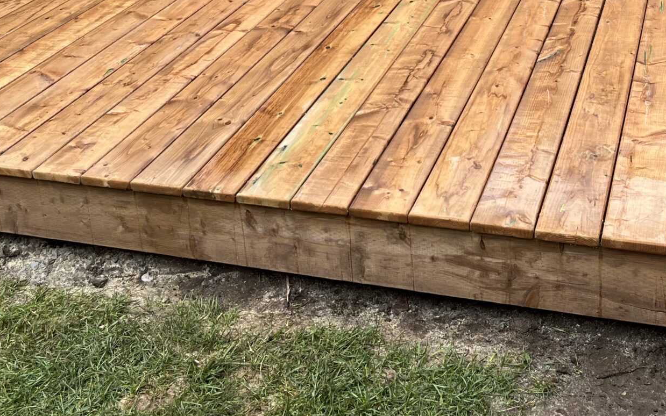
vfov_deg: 21.3
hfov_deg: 35.6
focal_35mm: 57
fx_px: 1035
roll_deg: +4.5
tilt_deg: -16.1
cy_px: -71
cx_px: 371
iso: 50
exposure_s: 1/1225
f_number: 1.6
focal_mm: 5.1
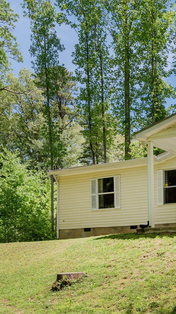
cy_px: 157
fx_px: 465
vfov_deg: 37.2
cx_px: 239
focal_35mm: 56
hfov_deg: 19.5
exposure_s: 1/800
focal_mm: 35
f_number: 10
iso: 320
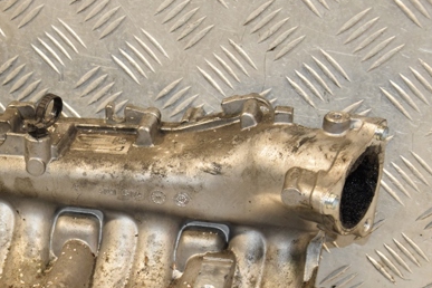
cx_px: 96
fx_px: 1488
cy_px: 228
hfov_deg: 16.4
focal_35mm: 124
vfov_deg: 11.0
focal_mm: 50
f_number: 5
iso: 800
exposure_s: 1/125
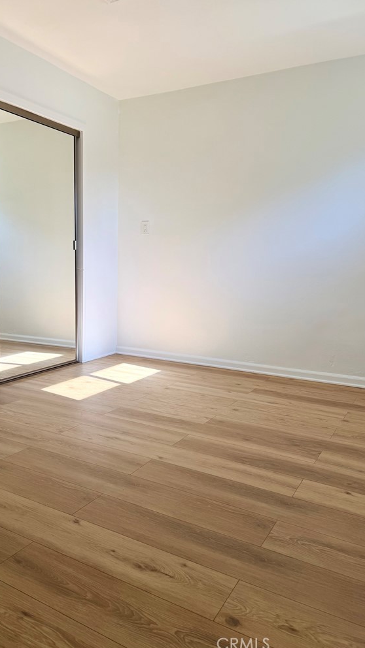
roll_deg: -1.6
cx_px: 139
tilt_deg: -8.3
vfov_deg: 69.9
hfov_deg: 42.6
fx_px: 465
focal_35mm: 27
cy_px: 319
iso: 64
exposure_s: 1/186
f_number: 1.78
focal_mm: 6.76
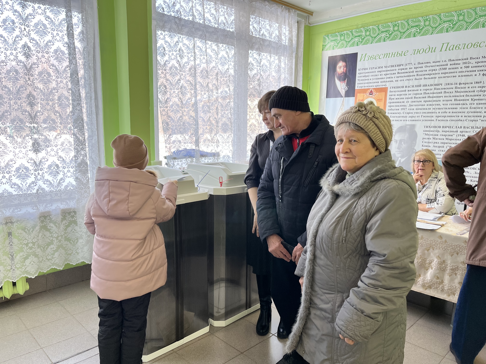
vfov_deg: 53.1
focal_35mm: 26
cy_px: 182
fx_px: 365
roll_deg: -0.6
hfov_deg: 67.3
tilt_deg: -6.8
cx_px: 243
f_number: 1.6
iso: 32
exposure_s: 1/100
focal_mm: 5.1
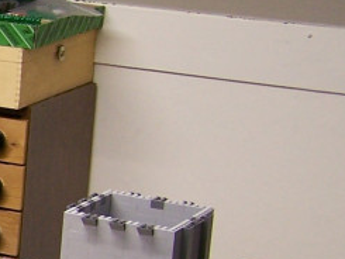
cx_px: -341
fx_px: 1585
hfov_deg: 11.3
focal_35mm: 159
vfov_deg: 9.2
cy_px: 311
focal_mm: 6.3
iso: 80
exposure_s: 1/6
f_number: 2.8
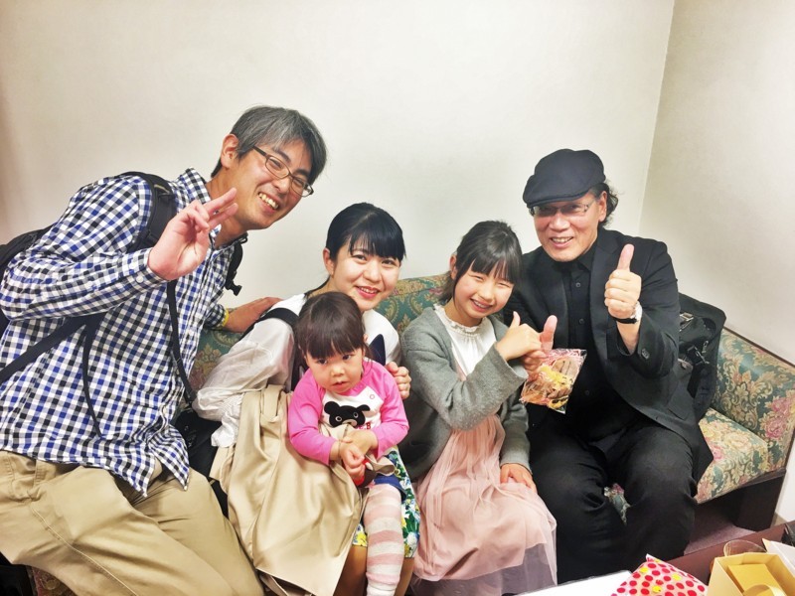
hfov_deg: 61.7
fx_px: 666
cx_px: 398
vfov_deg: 48.2
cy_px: 298
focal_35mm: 29
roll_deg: +0.2
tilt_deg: -22.1
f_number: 2.2
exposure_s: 1/15
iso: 25
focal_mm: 4.15
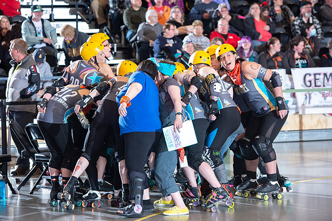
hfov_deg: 14.7
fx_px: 1291
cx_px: 166
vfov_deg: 9.8
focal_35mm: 140
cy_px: 110
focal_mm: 140
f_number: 5.6
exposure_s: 1/160
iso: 640
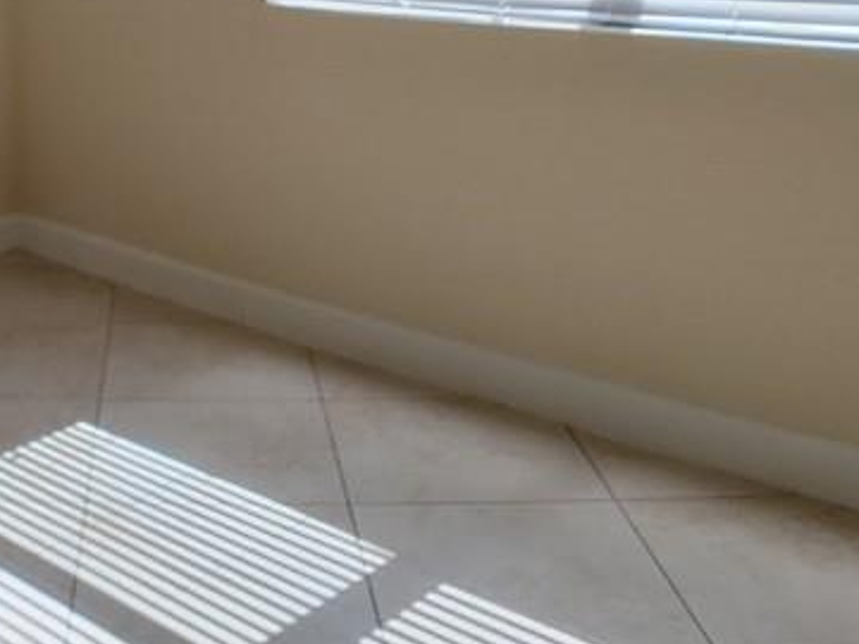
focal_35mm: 74
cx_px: -38
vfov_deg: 18.5
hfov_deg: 24.8
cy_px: -188
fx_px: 1836
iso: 50
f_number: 2.4
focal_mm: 4.3
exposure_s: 1/120
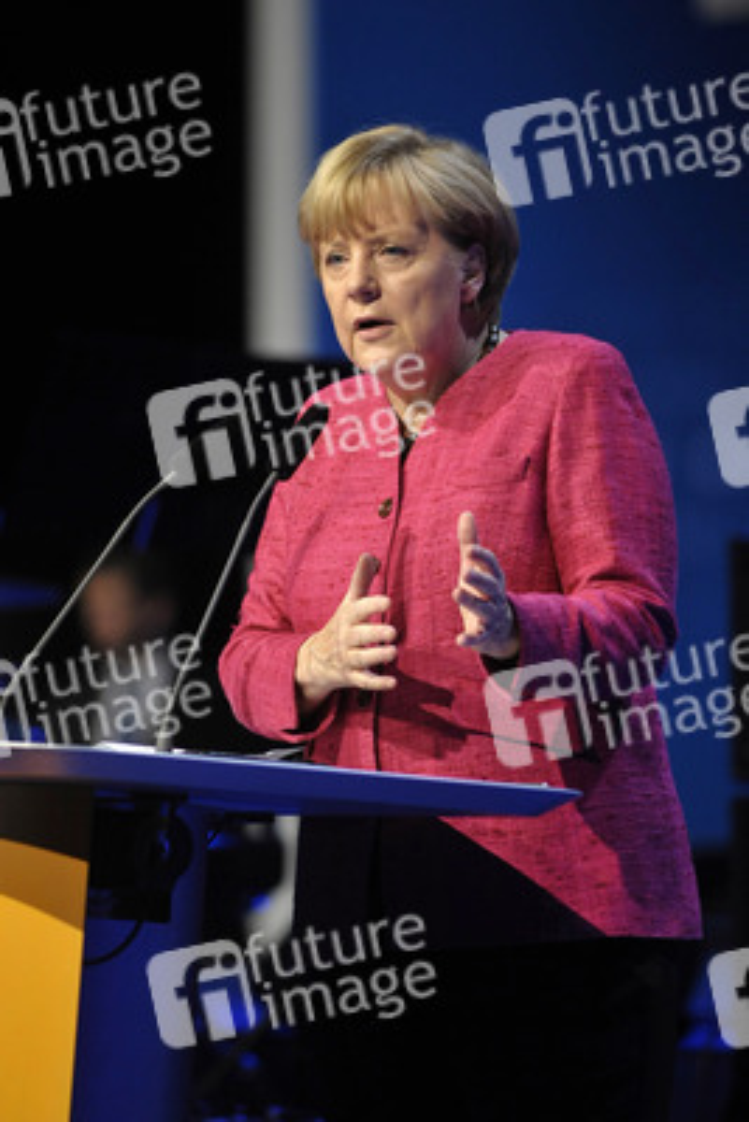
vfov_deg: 6.9
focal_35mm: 300
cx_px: 374
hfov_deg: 4.6
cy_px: 561
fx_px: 9354
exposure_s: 1/320
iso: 2500
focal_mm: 300
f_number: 4
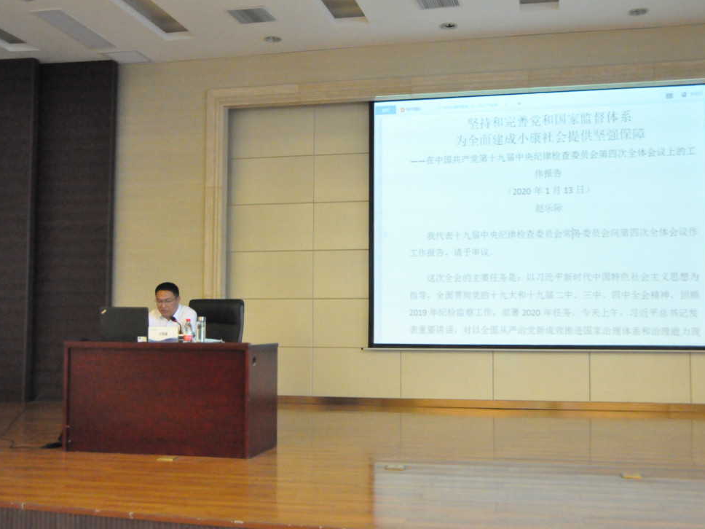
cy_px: 264
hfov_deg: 51.2
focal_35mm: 36
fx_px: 733
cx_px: 393
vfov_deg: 39.7
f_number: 3.8
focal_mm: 22
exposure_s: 1/320
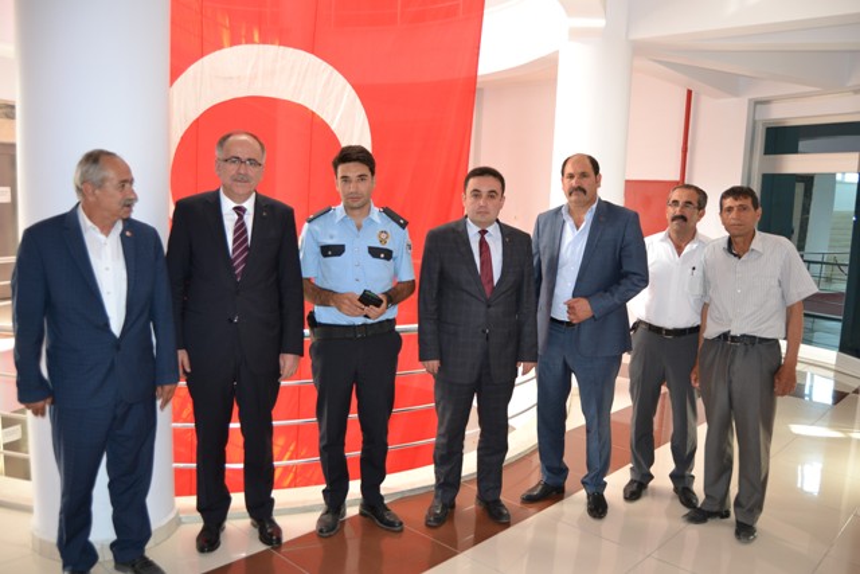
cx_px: 430
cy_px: 287
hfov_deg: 67.4
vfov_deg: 48.0
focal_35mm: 27
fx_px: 645
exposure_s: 1/60
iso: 400
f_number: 4
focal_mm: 18
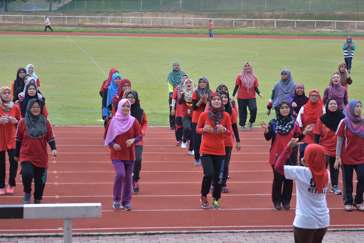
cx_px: 182
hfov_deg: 19.4
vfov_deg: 13.1
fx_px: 1062
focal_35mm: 105
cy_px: 122
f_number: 2.8
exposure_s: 1/200
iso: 100
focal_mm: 70
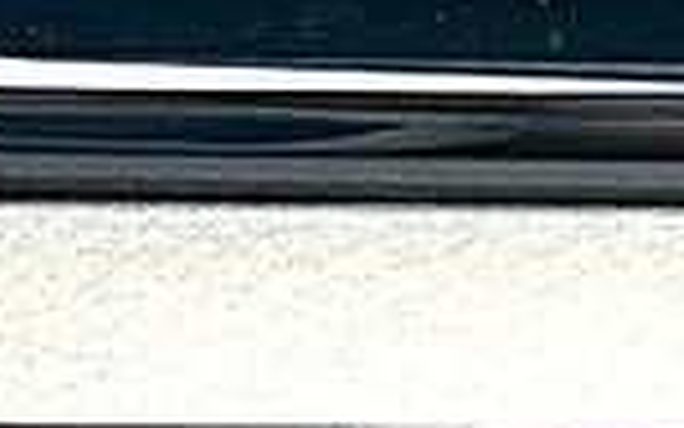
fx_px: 4194
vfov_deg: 5.7
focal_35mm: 225
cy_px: 737
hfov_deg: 9.0
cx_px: 1076
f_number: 1.78
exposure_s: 1/45
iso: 64
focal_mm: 6.86
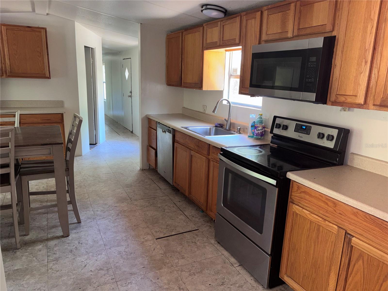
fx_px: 291
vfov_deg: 53.1
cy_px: 146
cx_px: 194
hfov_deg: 67.3
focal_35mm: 26
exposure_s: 1/15
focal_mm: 5.96
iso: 64
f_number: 1.6
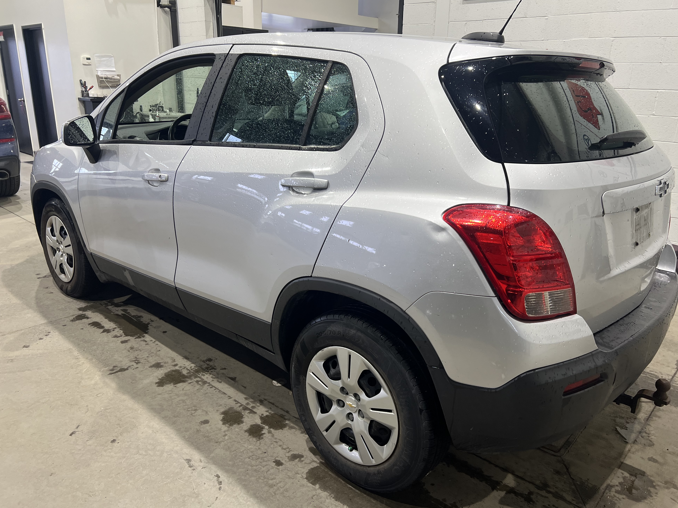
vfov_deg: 51.4
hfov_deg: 65.3
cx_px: 350
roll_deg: -0.1
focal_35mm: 27
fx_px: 529
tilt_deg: -17.9
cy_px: 253
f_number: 1.5
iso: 100
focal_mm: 5.7
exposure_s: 1/120
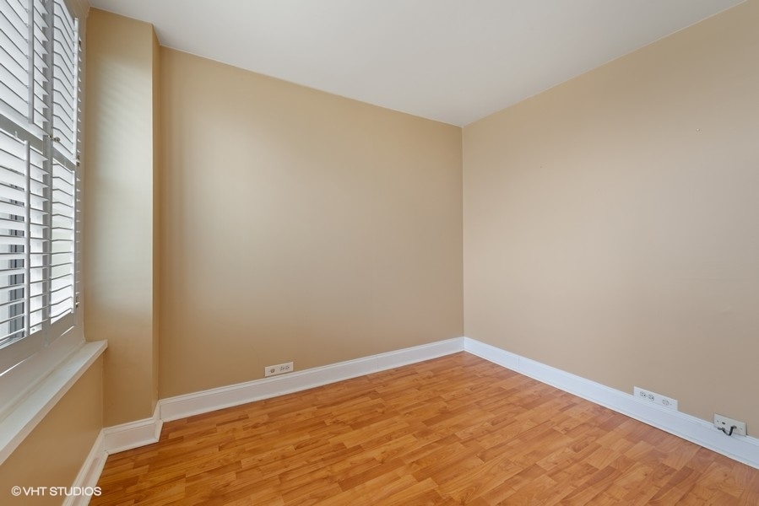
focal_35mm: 14
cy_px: 253
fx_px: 295
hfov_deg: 104.2
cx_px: 380
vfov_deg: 81.3
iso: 100
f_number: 9
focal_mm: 14
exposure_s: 1.3
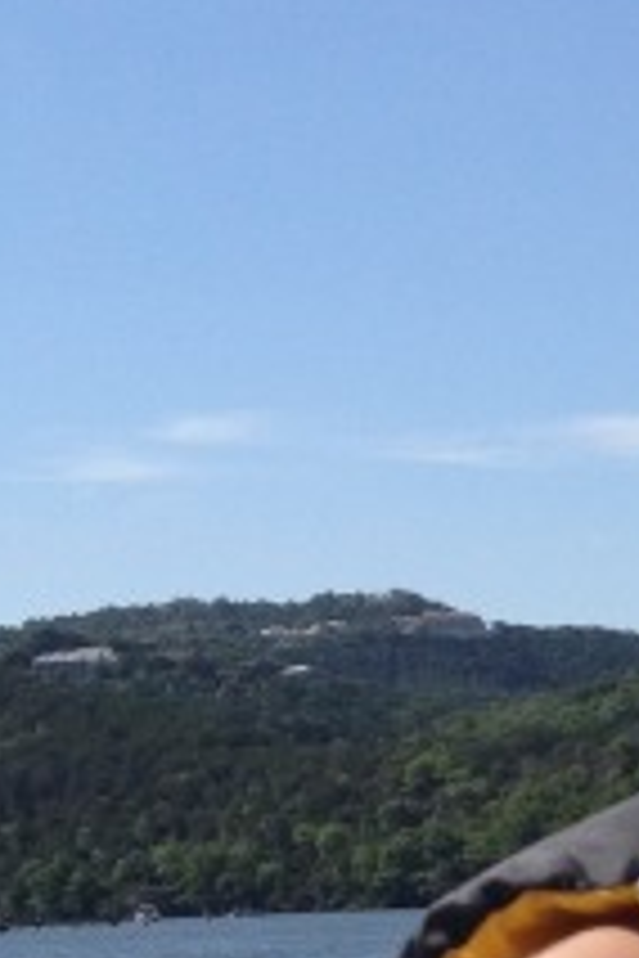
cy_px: 1032
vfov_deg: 13.8
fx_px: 3887
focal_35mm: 146
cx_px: 1350
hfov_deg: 8.8
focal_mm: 4.28
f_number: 2.4
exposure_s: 1/1783
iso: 50
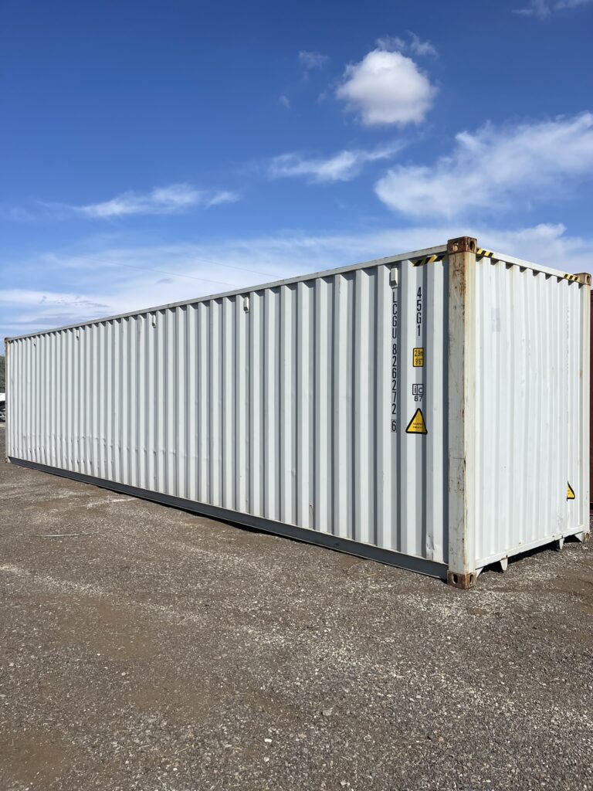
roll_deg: +2.4
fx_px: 571
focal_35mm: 25
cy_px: 396
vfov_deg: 69.4
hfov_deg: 54.9
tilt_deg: -1.3
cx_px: 296
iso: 32
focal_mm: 5.1
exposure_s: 1/7937
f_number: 1.6
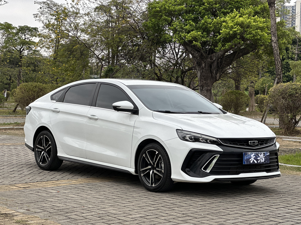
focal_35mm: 77
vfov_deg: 19.1
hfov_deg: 25.3
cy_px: 112
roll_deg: -1.6
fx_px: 670
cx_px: 150
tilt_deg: -1.0
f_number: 2.8
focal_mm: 9
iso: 40
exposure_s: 1/121
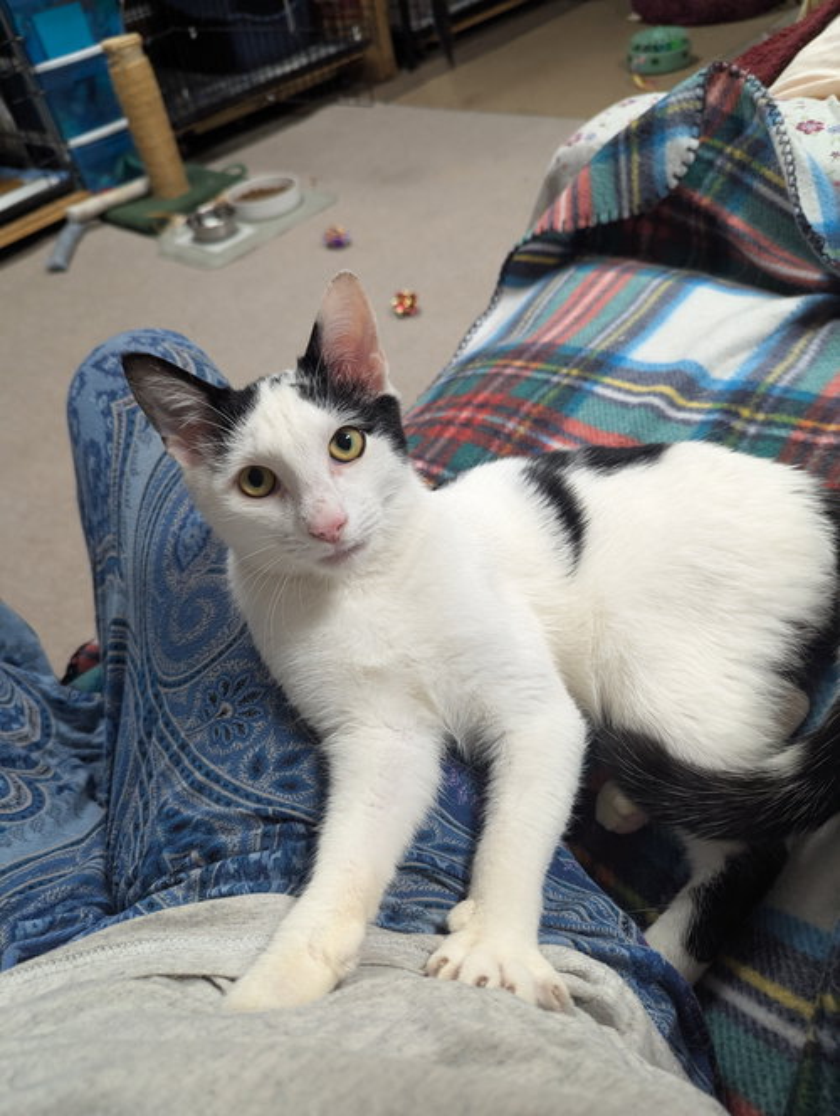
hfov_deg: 56.9
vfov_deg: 71.5
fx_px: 775
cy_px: 558
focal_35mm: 24
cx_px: 420
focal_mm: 6.81
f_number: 1.85
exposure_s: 1/60
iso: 409
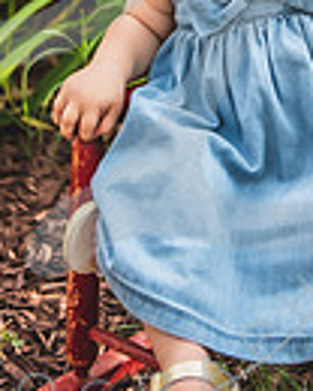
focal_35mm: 130
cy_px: -90
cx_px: 232
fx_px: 1505
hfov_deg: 11.8
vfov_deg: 14.3
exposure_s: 1/400
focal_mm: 40
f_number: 2.8
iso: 100
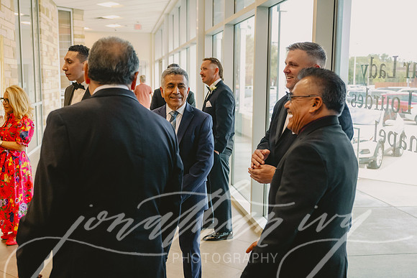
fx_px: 440
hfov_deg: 50.7
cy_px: 139
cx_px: 208
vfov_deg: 35.1
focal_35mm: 38
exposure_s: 1/500
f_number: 3.5
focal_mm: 38
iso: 2000
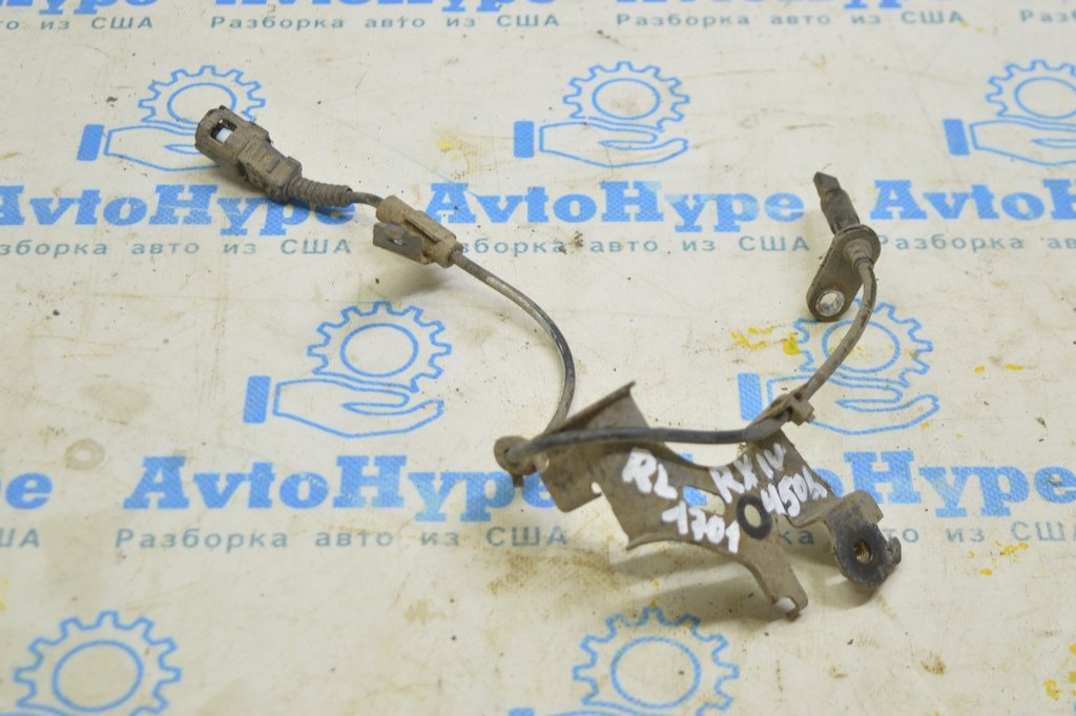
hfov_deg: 28.1
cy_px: 358
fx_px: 2150
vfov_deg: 18.9
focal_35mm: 72
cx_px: 538
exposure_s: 1/20
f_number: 5.6
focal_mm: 48
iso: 400
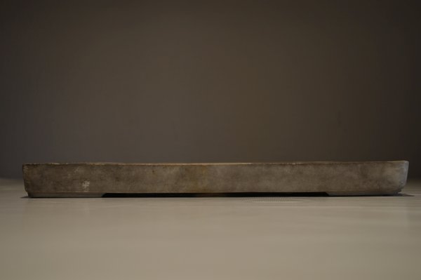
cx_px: 210
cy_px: 140
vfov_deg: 23.7
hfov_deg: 35.1
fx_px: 666
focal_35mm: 57
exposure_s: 1/6
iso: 100
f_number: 5
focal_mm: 38
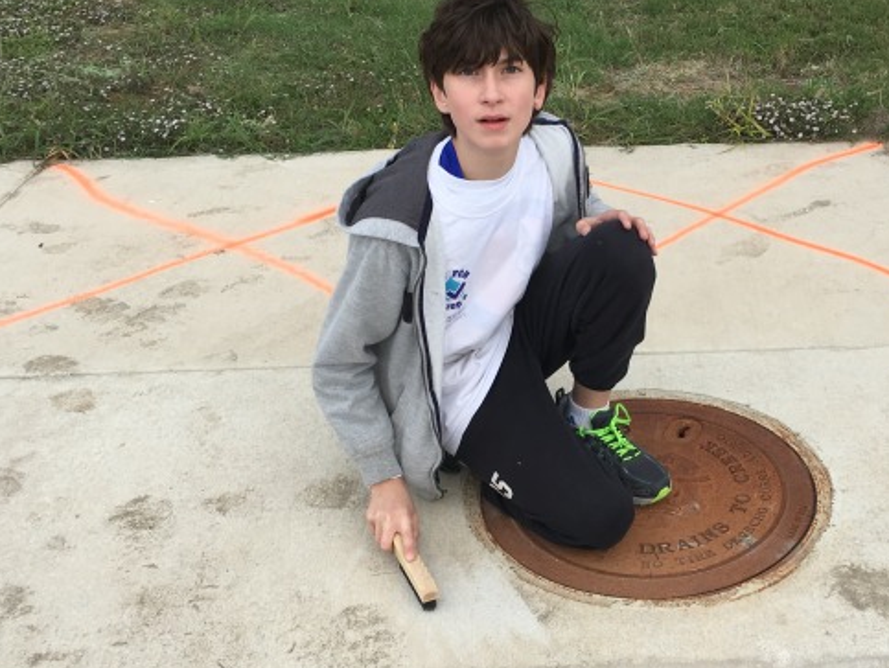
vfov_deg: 30.3
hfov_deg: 39.4
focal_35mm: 48
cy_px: 388
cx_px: 560
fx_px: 1234
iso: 25
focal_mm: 4.15
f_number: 2.2
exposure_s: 1/938
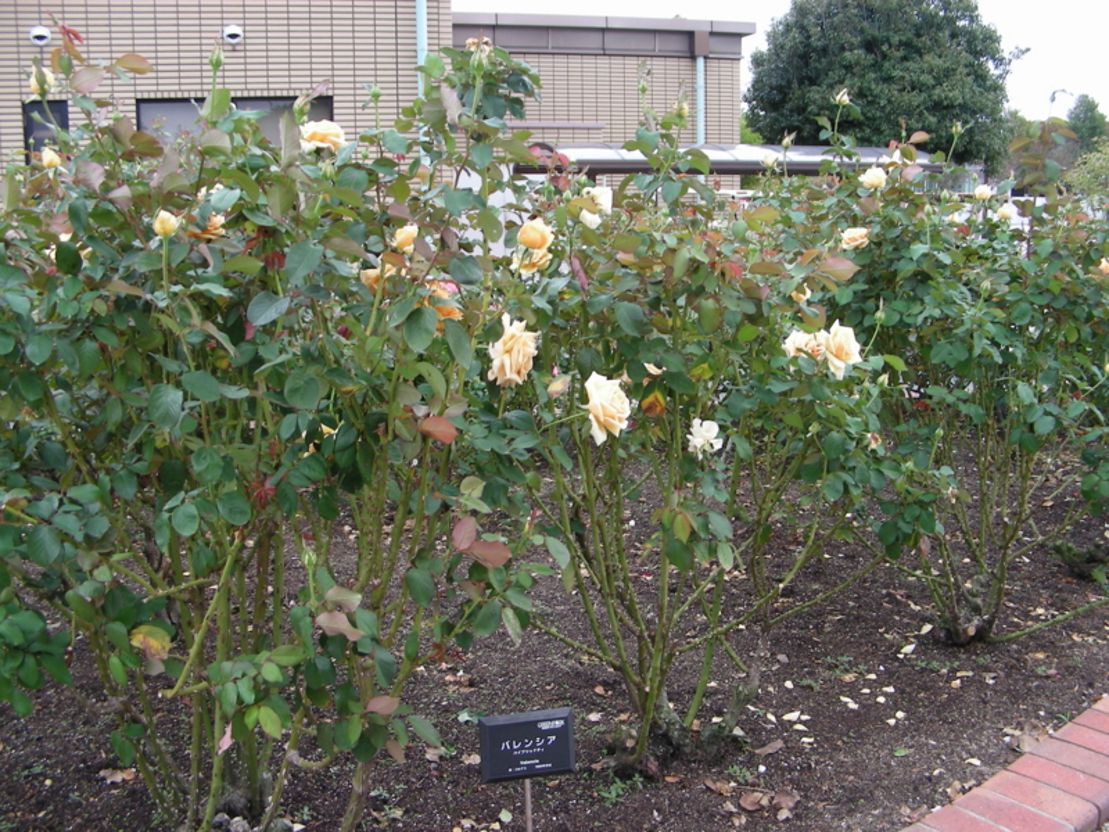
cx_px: 554
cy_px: 416
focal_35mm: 38
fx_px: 1217
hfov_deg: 49.0
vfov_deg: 37.7
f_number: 3.5
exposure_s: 1/86.1
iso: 50
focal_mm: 6.3
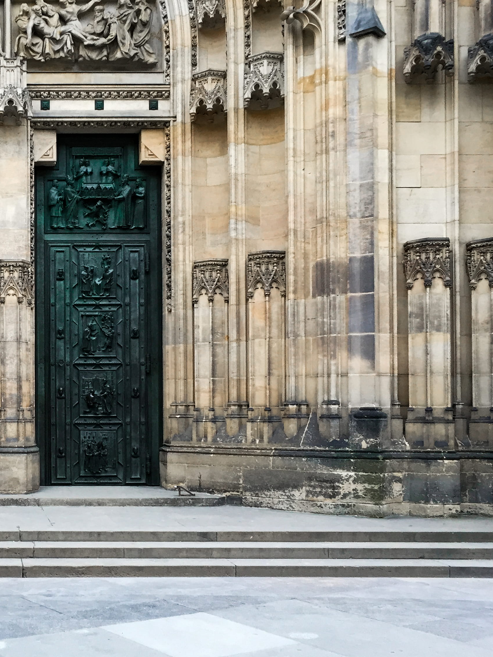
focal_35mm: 42
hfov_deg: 32.6
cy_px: 315
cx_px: 46
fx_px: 798
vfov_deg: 44.8
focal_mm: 4.15
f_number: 2.2
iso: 40
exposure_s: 1/30
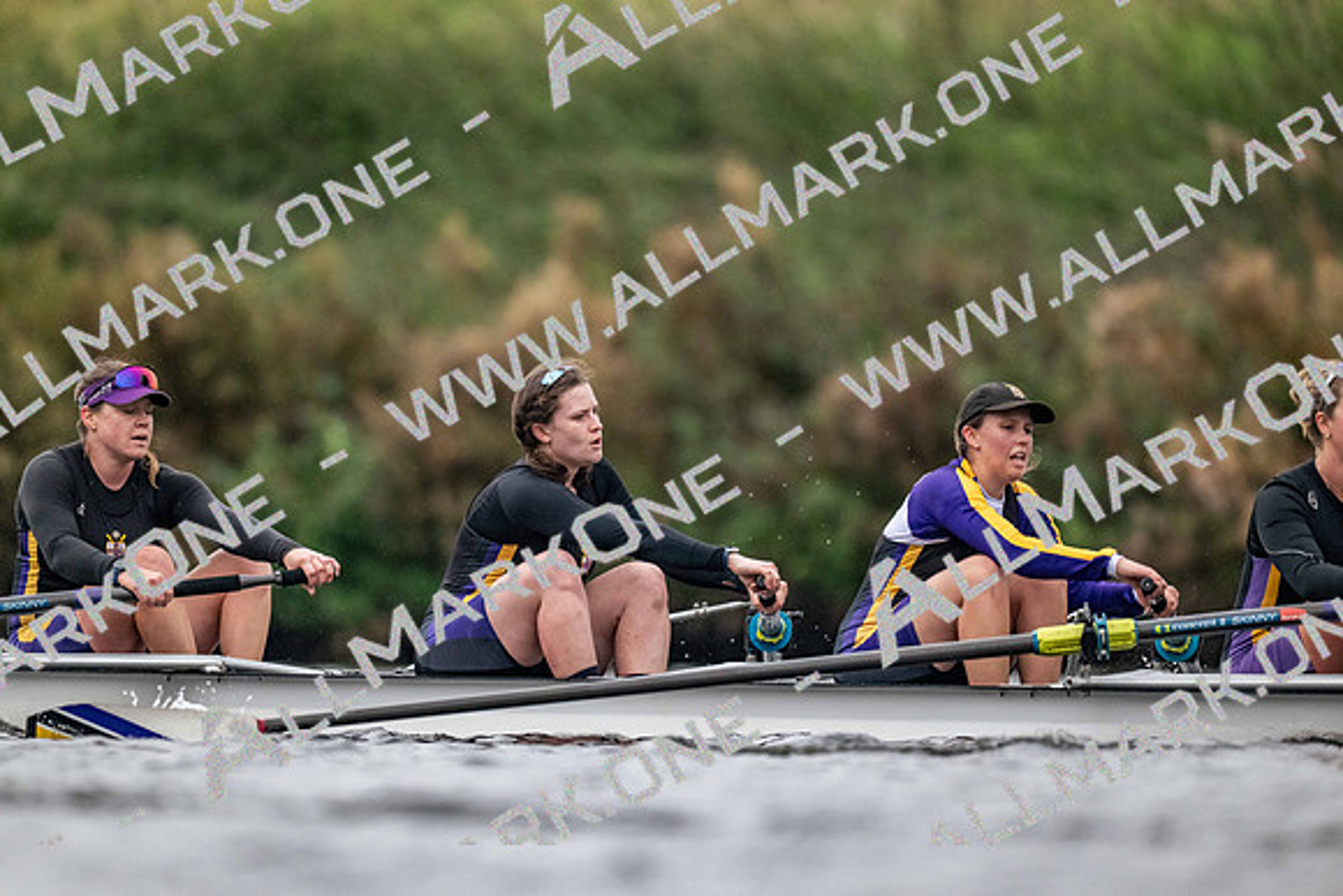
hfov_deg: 3.4
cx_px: 672
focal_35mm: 600
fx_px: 22388
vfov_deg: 2.3
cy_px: 448
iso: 3600
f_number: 4
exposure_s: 1/2500
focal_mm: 600
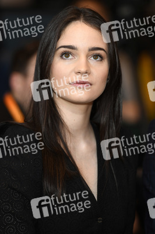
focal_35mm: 200
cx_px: 78
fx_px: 1294
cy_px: 117
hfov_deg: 6.9
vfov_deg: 10.3
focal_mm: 200
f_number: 3.2
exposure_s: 1/200
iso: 1250
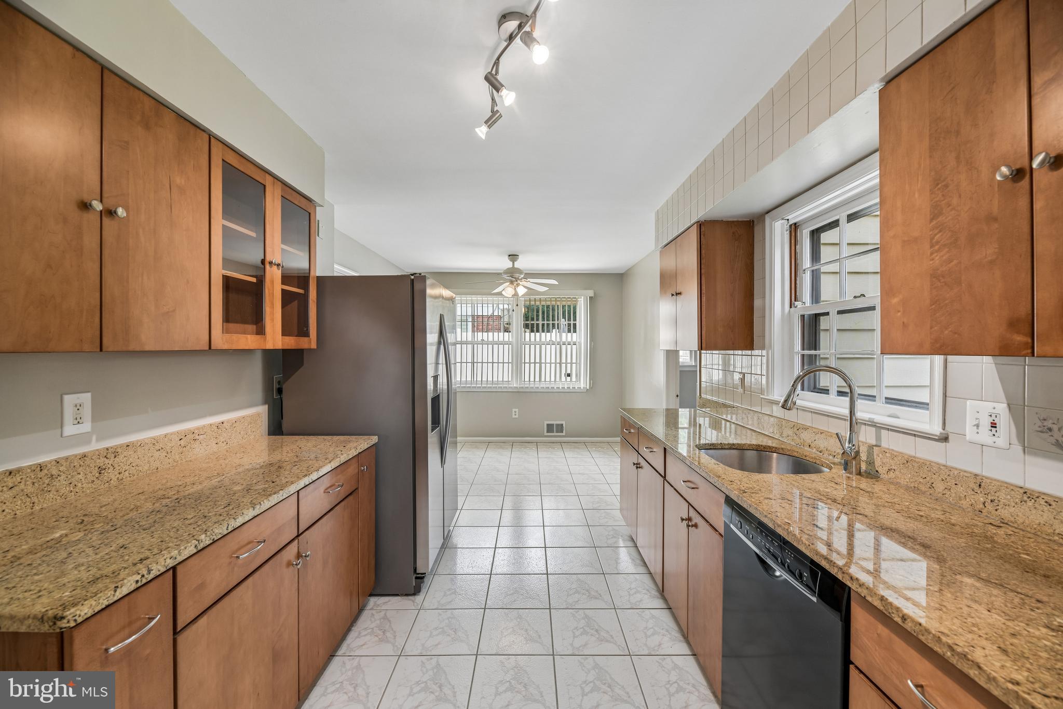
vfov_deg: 81.2
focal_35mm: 14
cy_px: 354
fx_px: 413
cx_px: 532
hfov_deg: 104.3
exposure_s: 1/15
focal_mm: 14
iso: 180
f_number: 8
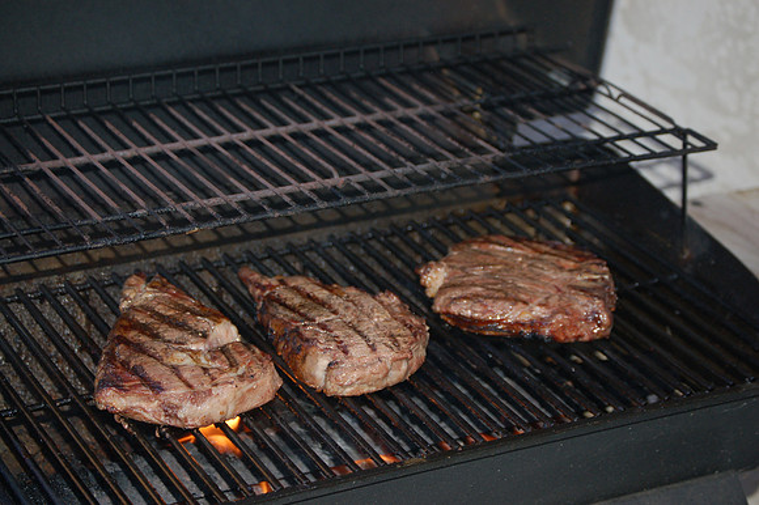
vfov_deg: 16.5
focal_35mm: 82
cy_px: 252
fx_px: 1738
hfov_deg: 24.6
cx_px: 380
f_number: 4
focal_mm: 55
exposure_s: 1/60
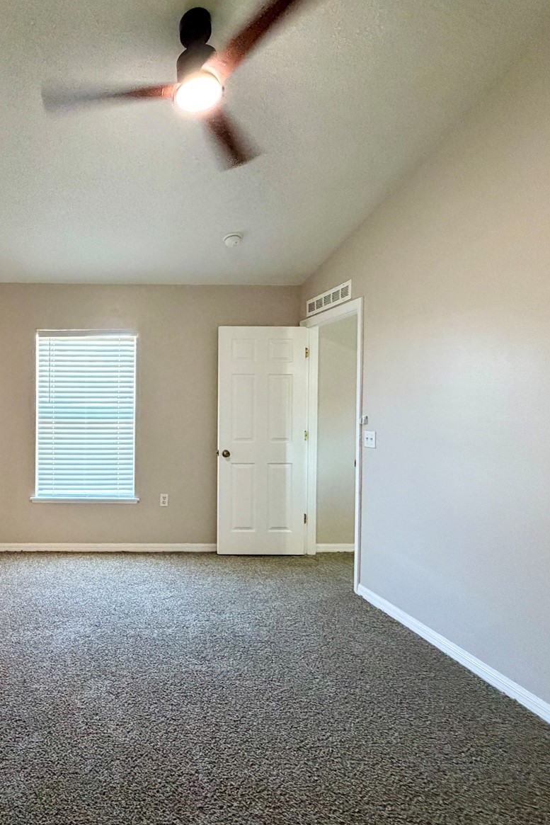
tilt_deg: -0.3
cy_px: 412
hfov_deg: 56.3
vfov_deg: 84.0
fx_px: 458
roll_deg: +0.3
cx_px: 91
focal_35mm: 20
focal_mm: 2.22
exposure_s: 1/60
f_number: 2.2
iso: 400
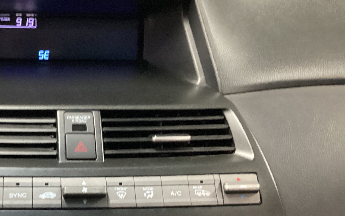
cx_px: 87
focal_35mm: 59
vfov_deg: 21.8
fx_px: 555
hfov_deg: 33.9
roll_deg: -2.0
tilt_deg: -23.5
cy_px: 158
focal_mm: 3.3
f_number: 2.4
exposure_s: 1/20
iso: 640
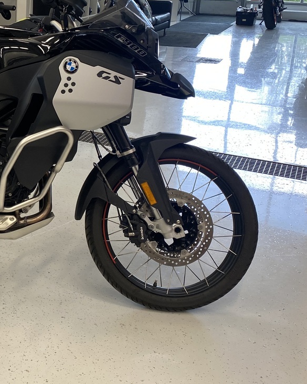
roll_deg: +0.0
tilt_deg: -13.7
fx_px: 568
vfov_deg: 36.9
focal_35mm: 50
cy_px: 121
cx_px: -29
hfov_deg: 27.7
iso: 80
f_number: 1.8
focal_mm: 4.25
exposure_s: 1/100
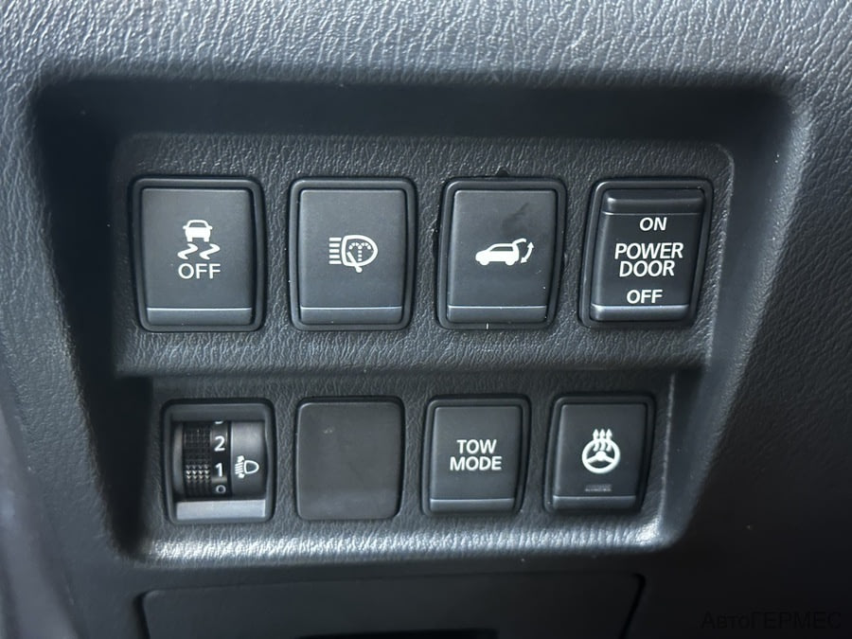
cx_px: 426
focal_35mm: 48
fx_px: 1181
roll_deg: -0.7
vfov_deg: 30.3
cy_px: 320
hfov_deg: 39.7
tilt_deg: -3.8
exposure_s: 1/5
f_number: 1.78
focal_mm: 6.86
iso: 640
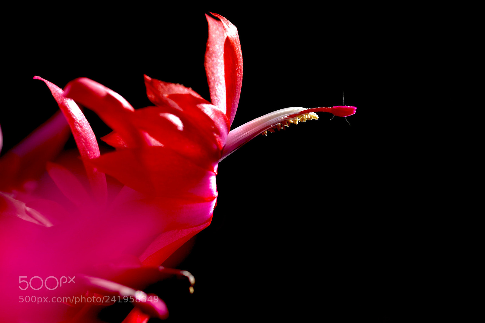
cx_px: 242
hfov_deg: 13.0
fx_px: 2121
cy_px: 162
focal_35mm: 158
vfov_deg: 8.7
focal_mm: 105
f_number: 5.6
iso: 100
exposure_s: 1/400
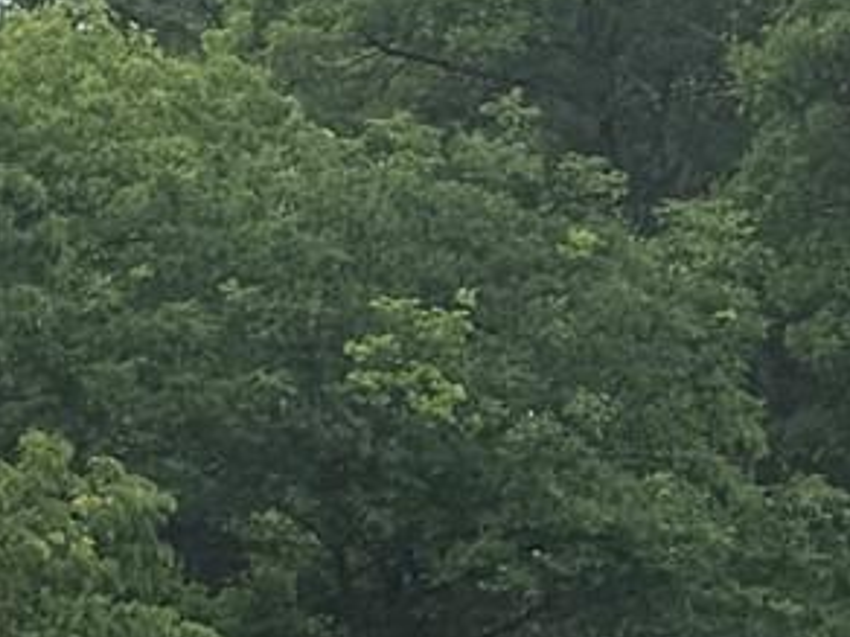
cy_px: 404
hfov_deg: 2.8
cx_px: 2905
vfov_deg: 2.1
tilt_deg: +2.0
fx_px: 17213
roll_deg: -0.5
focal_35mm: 701
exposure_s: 1/445
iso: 50
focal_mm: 16.89
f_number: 2.8
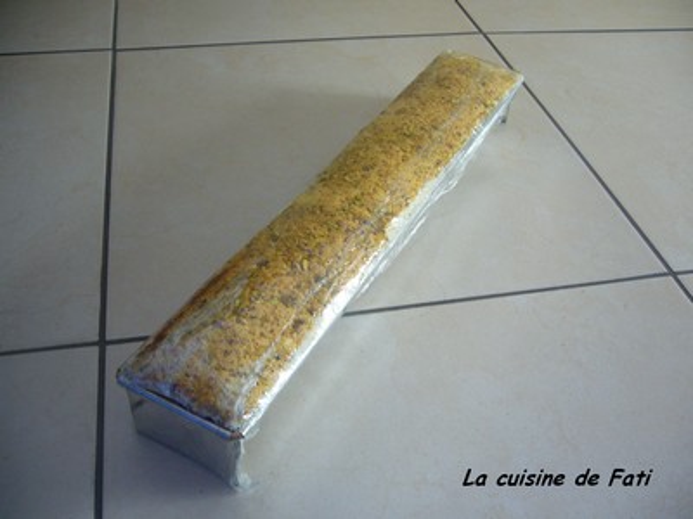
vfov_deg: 40.7
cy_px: 260
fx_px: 701
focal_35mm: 35
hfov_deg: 52.6
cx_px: 346
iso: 125
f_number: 2.8
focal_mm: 5.8
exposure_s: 1/15
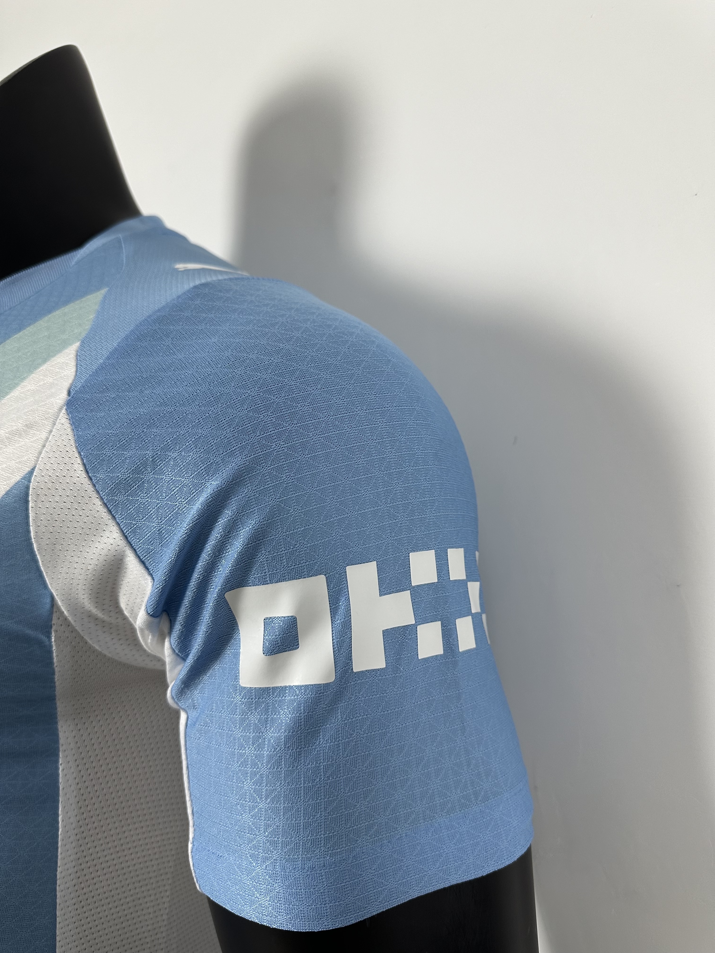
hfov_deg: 56.8
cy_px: 476
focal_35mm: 24
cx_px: 358
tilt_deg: -1.6
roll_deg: +0.8
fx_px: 661
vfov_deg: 71.6
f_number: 1.78
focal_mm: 6.86
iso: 125
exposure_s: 1/100
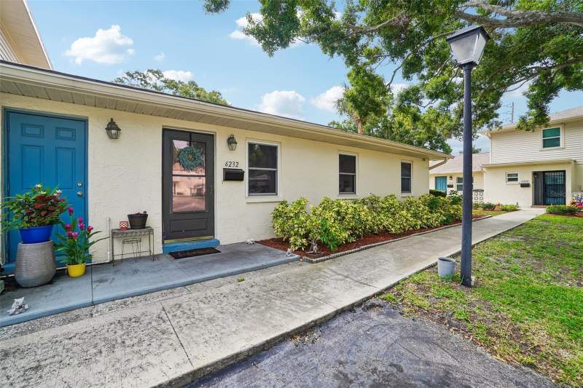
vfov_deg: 77.3
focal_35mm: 15
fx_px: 243
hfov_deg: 100.4
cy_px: 194
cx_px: 292
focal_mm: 10
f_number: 8
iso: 100
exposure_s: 1/125
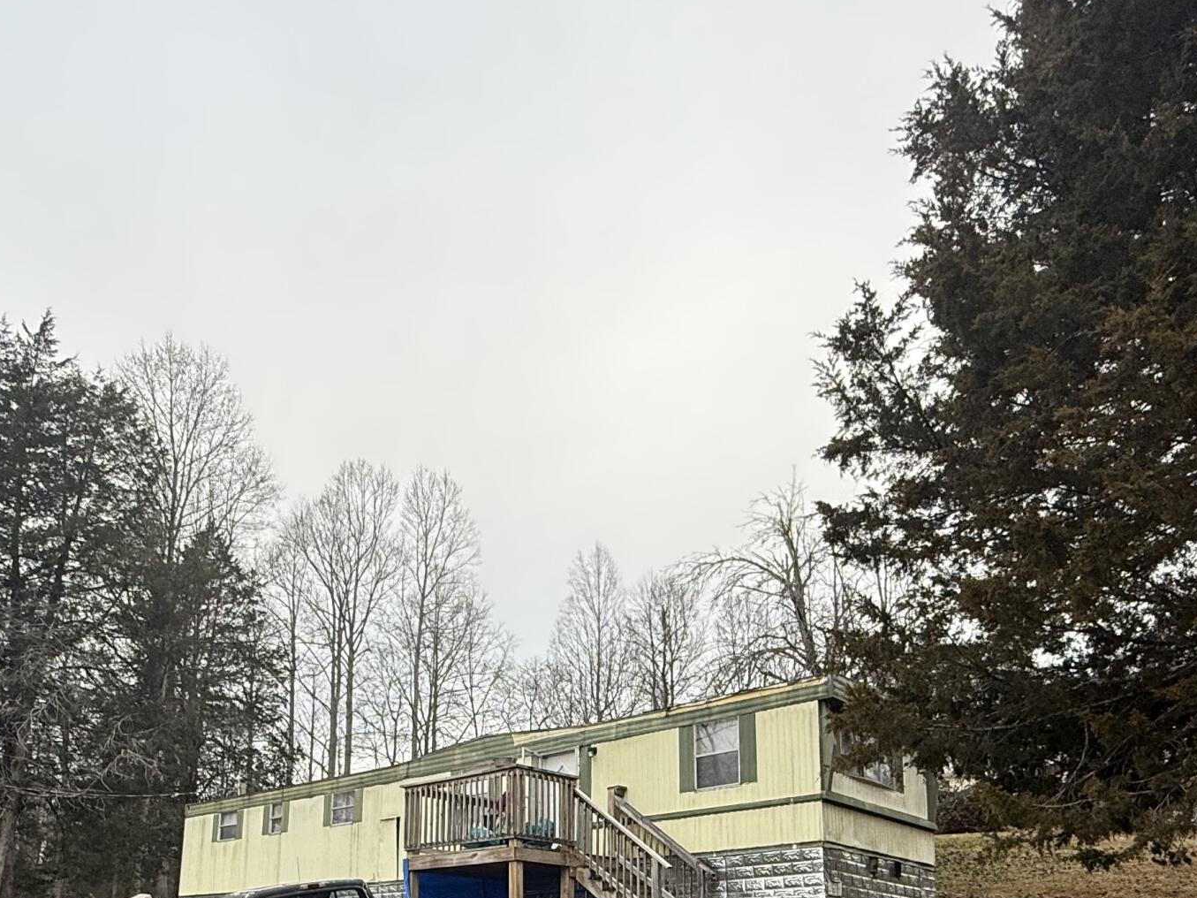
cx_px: 525
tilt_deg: +9.6
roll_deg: -0.5
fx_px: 1072
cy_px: 803
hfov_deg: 58.2
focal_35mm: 31
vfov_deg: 41.9
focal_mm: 2.22
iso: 64
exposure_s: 1/99
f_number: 2.2
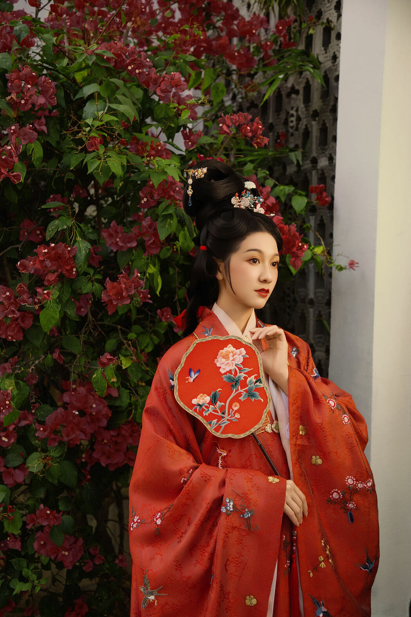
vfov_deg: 35.1
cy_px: 308
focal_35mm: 57
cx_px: 206
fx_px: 976
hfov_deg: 23.8
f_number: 4
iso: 400
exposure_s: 1/100
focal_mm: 58
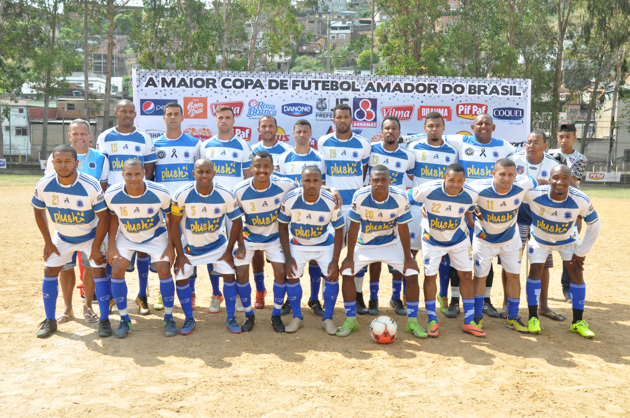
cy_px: 209
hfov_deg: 51.3
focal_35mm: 38
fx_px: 655
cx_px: 315
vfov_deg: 35.4
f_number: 10
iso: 400
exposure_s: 1/400
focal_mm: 25
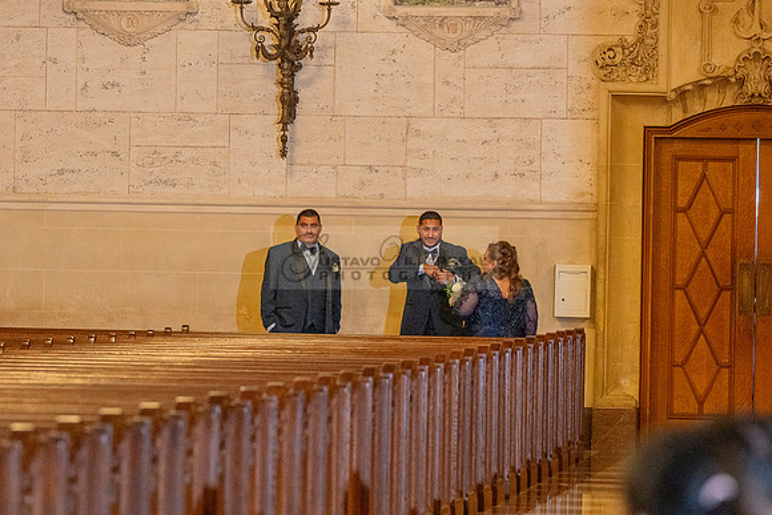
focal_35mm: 264
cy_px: 218
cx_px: 320
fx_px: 5670
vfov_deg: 5.2
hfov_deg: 7.8
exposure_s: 1/200
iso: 2000
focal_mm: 200
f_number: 4.5
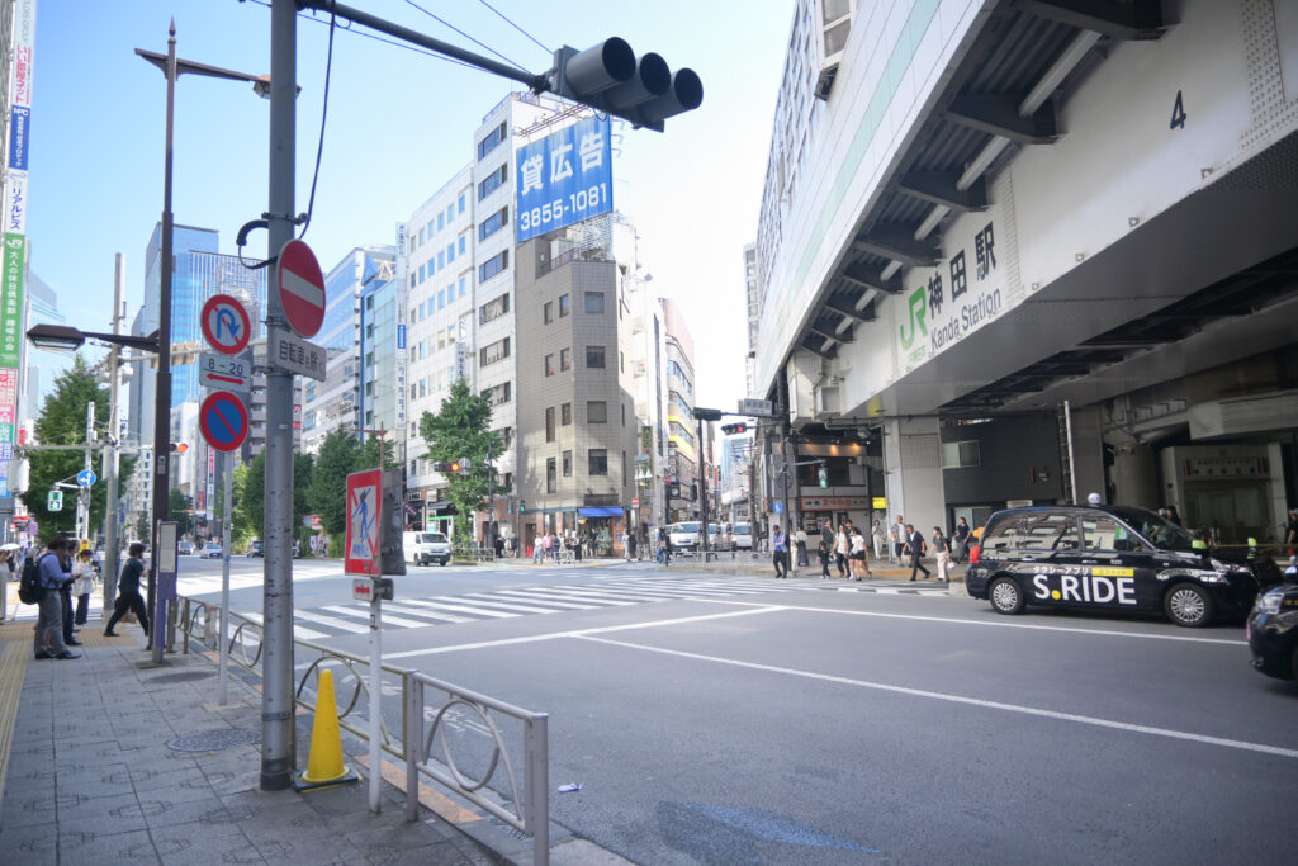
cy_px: 433
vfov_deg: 53.1
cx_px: 649
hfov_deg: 73.7
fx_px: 865
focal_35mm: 24
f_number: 3.5
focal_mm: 16
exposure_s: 1/250
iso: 100
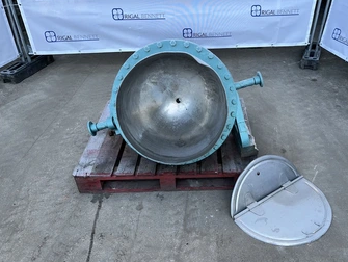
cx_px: 206
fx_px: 312
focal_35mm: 31
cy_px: 141
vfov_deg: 45.5
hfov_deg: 57.9
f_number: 1.6
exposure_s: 1/236
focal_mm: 5.1
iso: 32
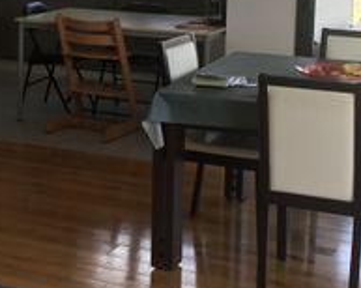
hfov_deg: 21.3
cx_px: 39
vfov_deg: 17.2
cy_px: 34
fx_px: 939
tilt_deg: -8.6
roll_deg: -1.4
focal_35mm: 88
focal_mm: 4.15
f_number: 2.2
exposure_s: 1/118
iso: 32
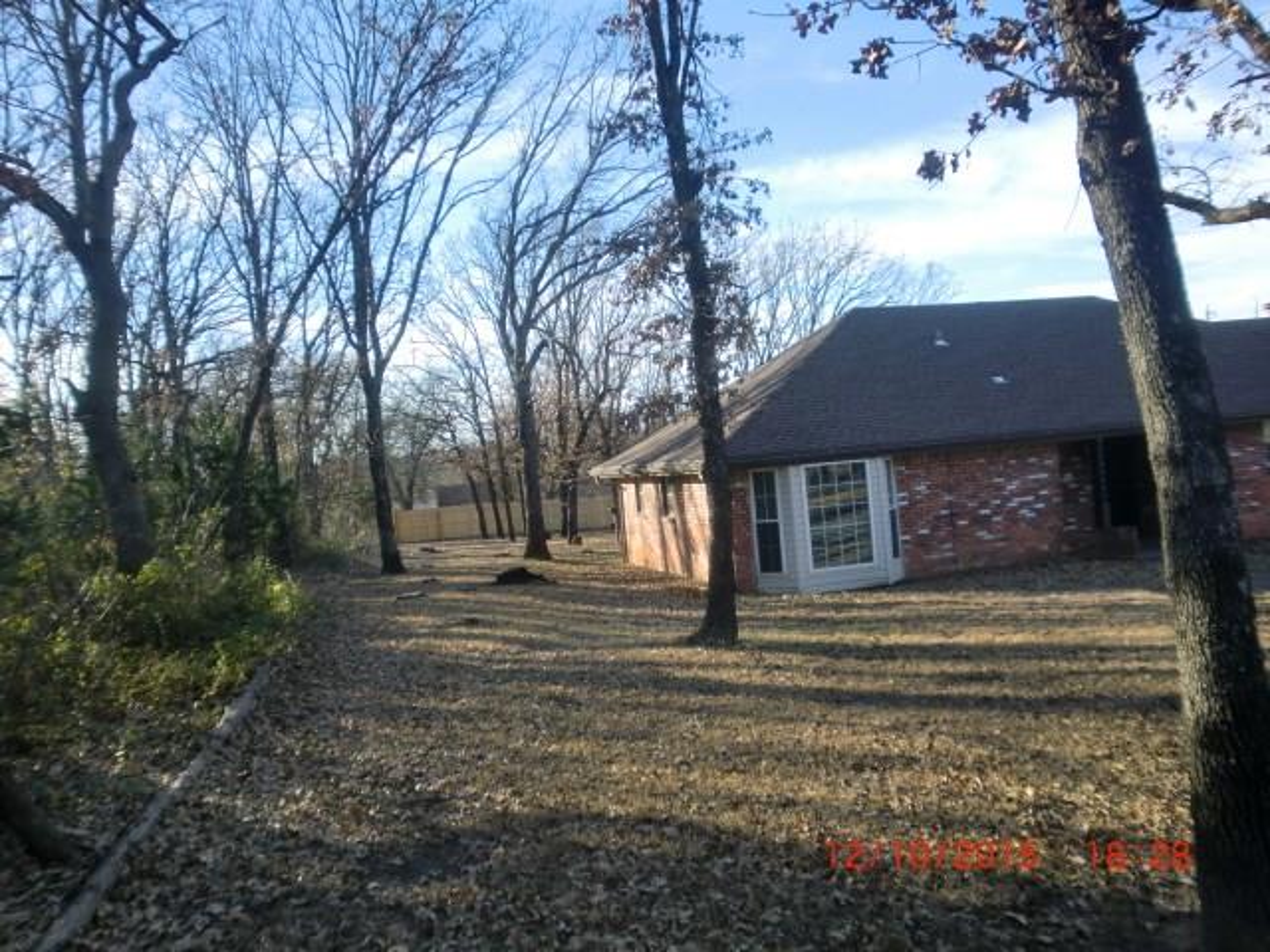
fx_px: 954
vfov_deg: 53.1
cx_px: 635
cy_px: 476
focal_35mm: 26
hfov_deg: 67.3
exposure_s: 1/400
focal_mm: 4.65
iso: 64
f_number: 2.6
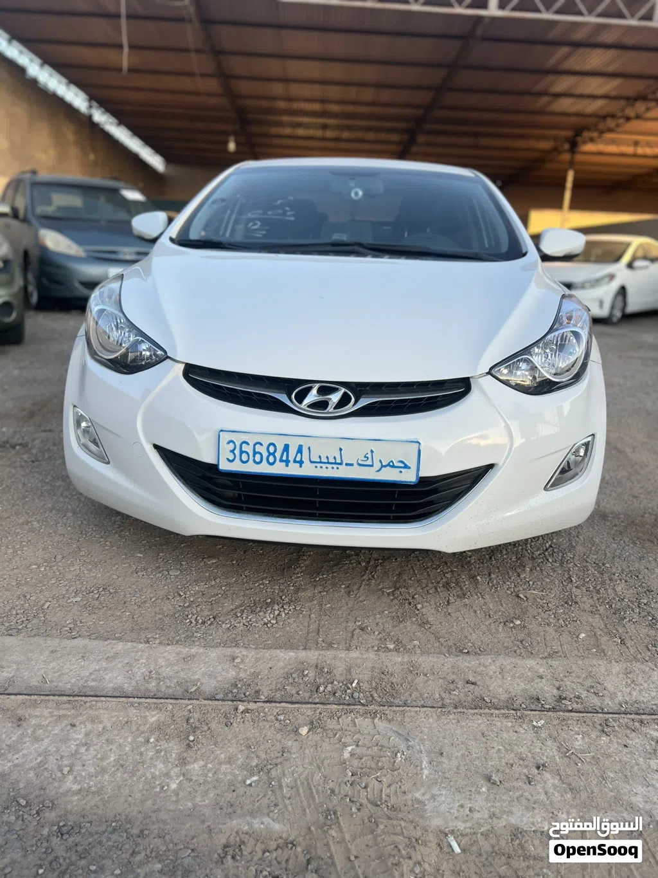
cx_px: 329
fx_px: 659
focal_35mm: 26
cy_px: 439
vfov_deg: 67.3
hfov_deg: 53.1
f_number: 1.5
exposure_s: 1/581
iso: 50
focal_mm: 5.7
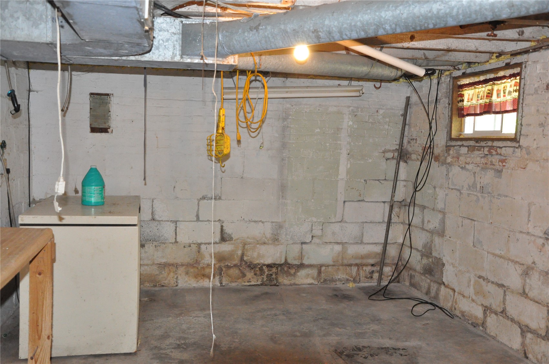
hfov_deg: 53.2
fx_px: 548
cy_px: 182
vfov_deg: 36.8
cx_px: 274
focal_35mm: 36
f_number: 5.6
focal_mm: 24
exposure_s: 1/60
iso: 3200
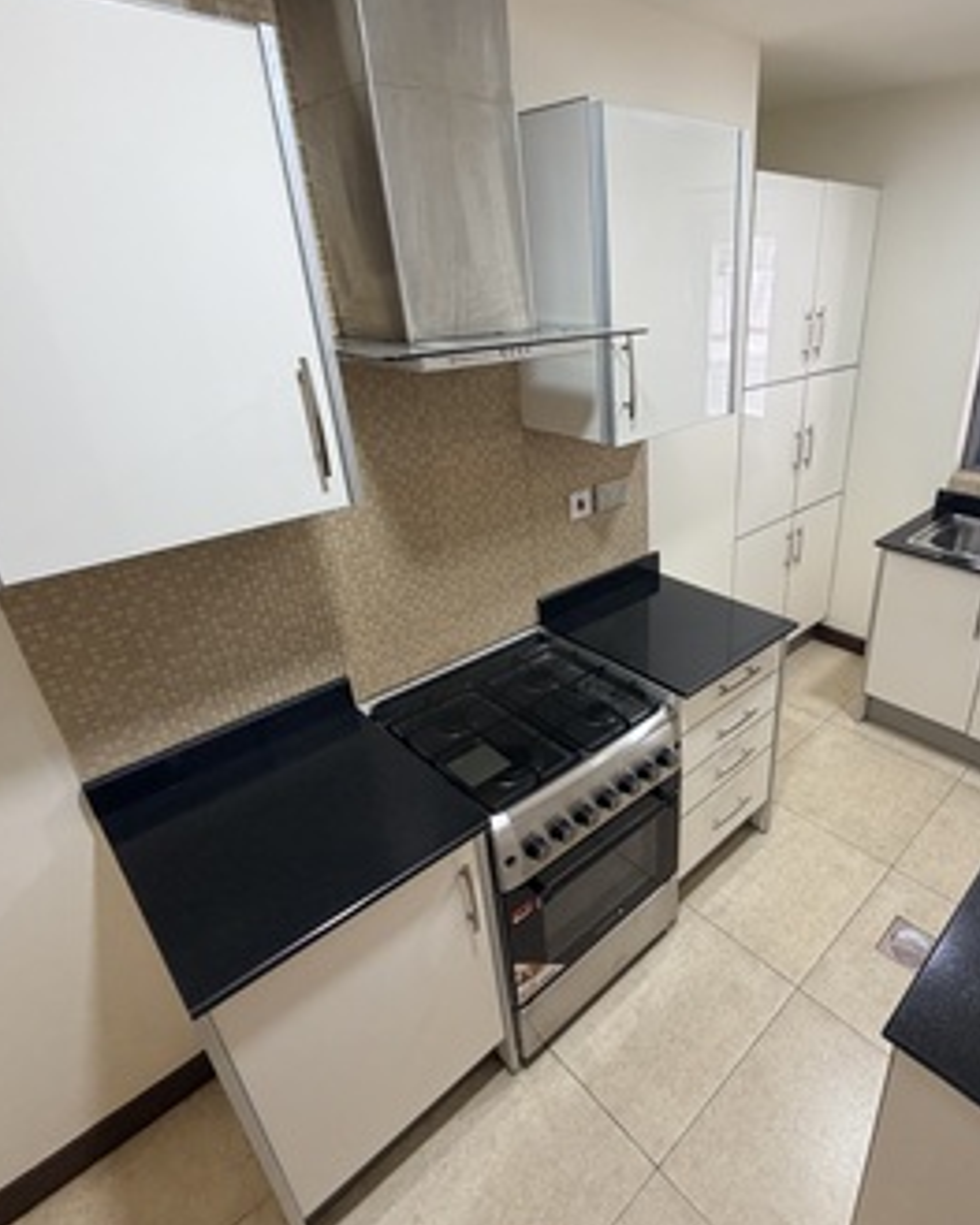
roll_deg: +1.9
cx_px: 647
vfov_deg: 83.3
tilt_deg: -25.4
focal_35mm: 19
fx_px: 689
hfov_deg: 69.0
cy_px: 601
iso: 200
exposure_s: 1/121
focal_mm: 2.22
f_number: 2.2
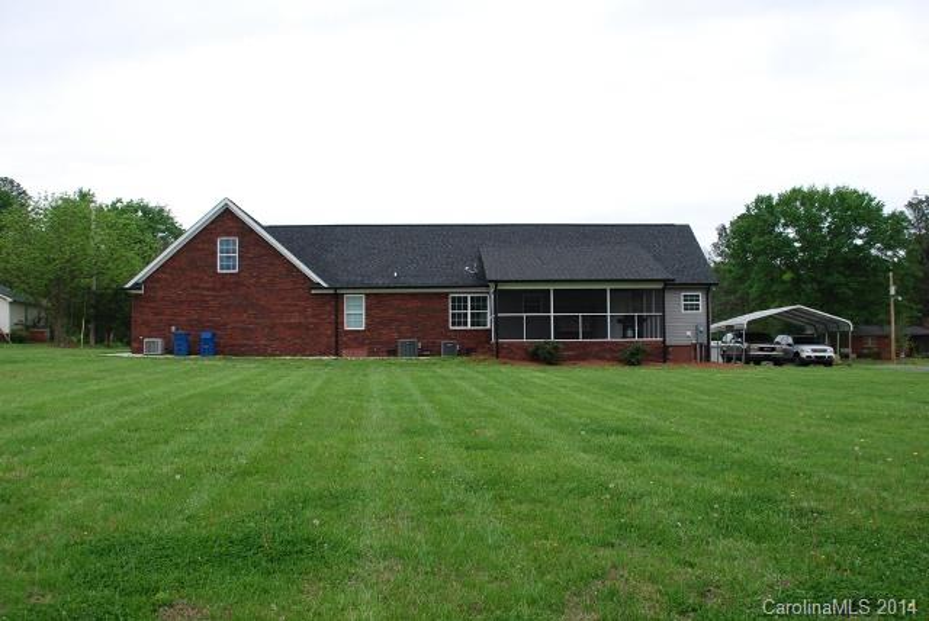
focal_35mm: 36
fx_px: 930
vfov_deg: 36.9
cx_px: 464
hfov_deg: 53.1
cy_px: 310
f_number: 7.1
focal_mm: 24
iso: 100
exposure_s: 1/200
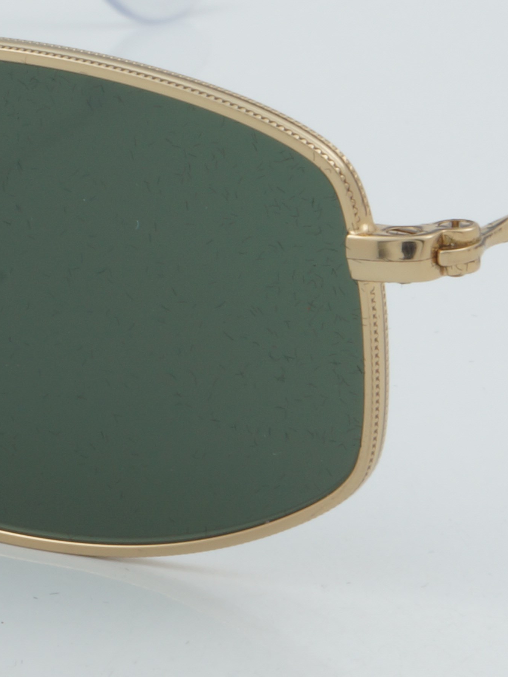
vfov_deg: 7.5
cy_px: 217
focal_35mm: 266
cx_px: 72
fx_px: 5197
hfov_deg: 5.6
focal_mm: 55
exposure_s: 1/4
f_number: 29
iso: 100
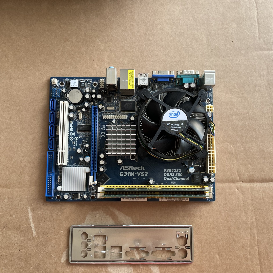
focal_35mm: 31
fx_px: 277
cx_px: 137
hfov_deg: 52.5
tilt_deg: -83.5
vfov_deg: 52.5
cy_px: 141
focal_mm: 5.1
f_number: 1.6
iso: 125
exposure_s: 1/121
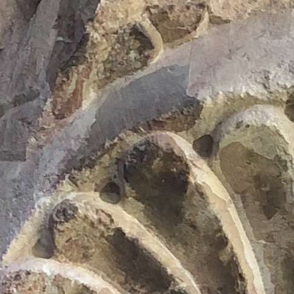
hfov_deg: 4.6
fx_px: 3623
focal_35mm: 377
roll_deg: +2.2
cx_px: 172
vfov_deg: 4.6
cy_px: 155
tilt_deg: +25.4
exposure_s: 1/60
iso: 16
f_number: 2.4
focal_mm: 6
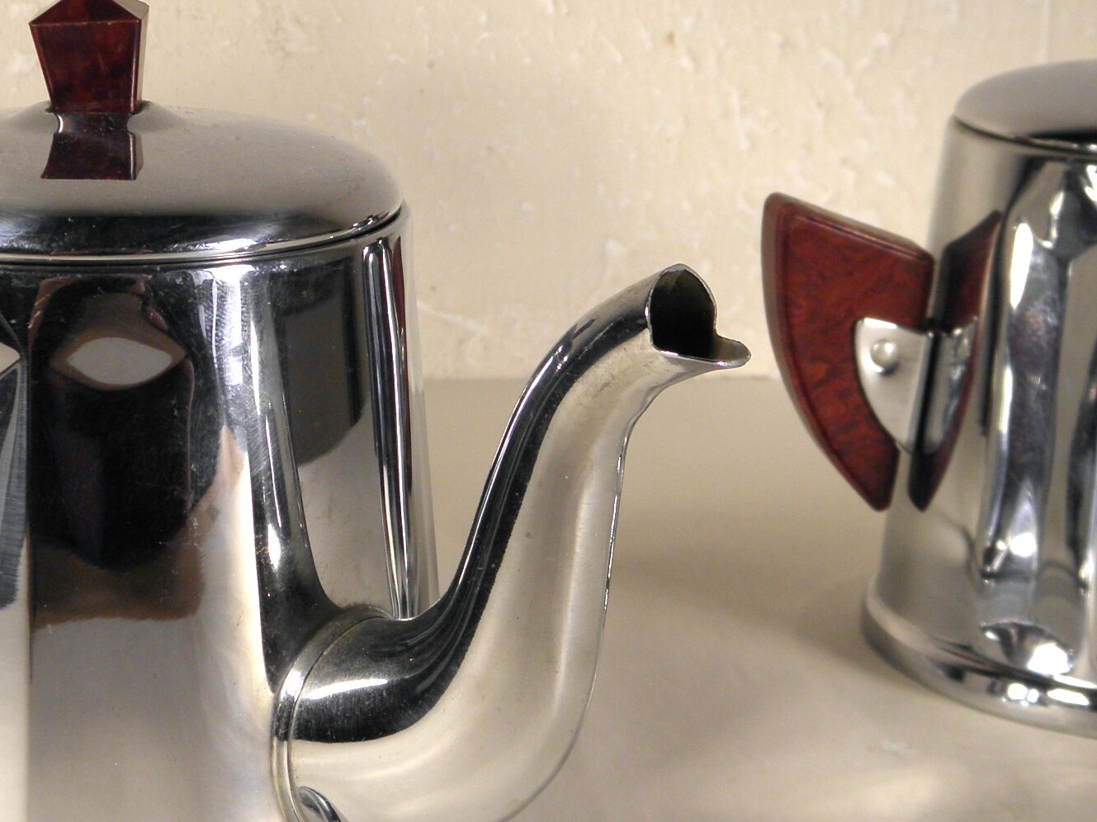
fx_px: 2503
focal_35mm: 79
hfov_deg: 24.7
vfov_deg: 18.6
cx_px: 600
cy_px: 296
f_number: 3.8
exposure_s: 1/80
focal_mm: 7.5
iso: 100
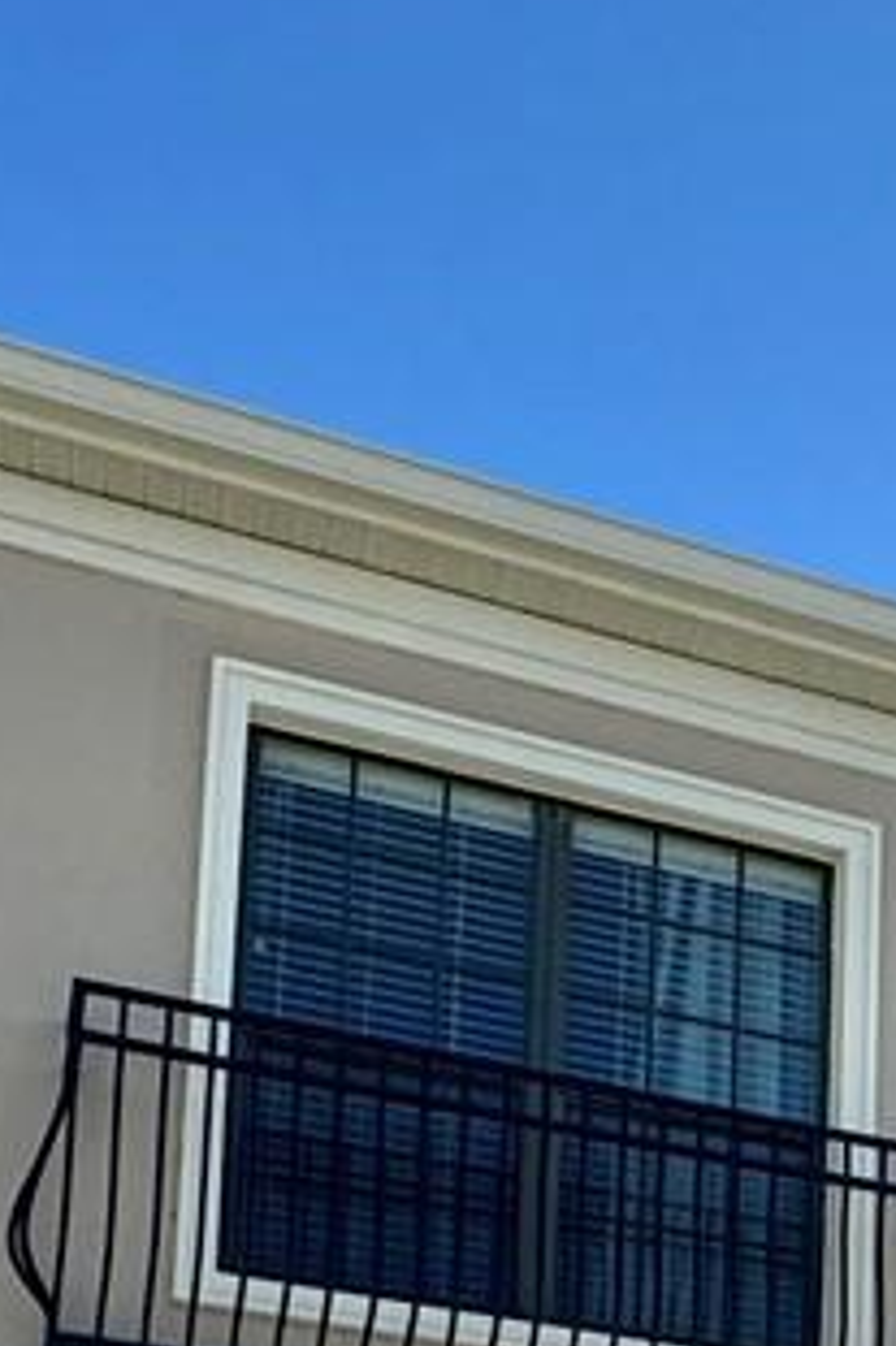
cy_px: 1904
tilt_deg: +8.7
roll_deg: +0.1
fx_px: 2803
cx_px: 1424
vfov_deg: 22.9
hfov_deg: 16.3
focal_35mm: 75
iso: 50
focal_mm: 2.22
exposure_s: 1/1198
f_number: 2.2
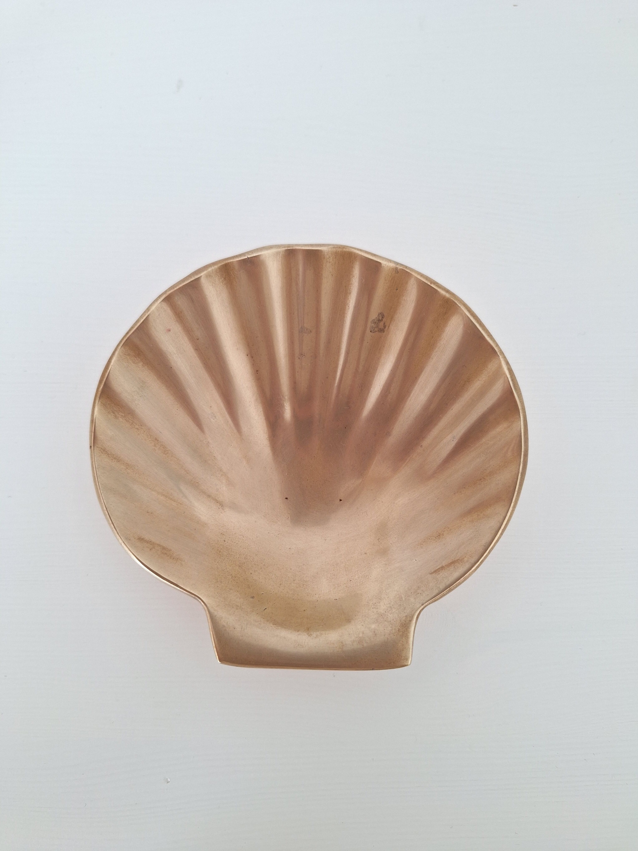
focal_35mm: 23
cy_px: 426
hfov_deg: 58.9
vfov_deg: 73.9
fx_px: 565
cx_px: 319
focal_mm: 5.54
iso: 200
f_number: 1.8
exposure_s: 1/50
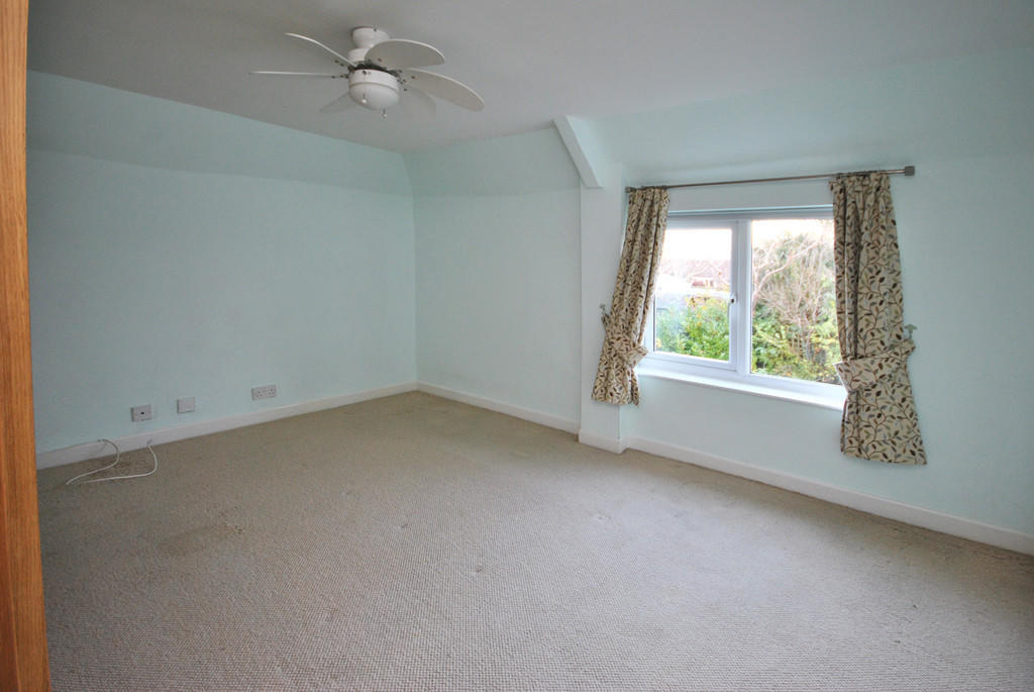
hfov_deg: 100.3
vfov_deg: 77.5
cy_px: 346
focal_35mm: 15
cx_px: 517
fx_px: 431
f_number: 4
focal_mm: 10
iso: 400
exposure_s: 1/20
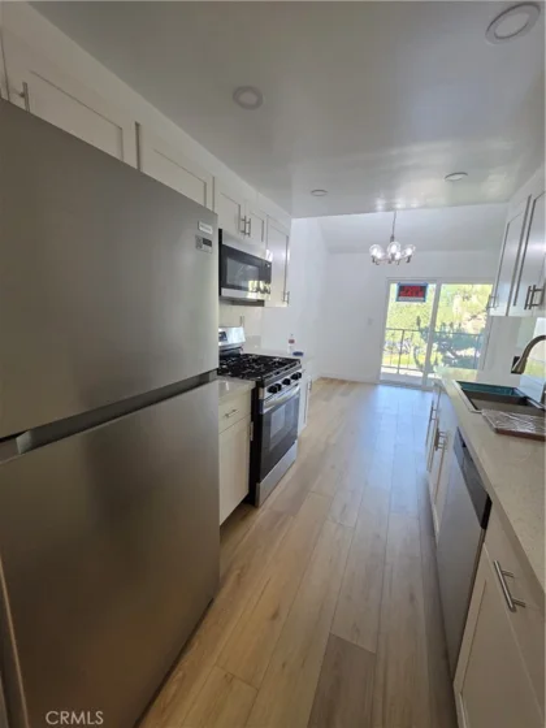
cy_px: 364
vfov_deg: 106.2
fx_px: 273
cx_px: 273
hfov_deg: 89.9
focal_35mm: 13
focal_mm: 2.2
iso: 160
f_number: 1.9
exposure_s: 1/120
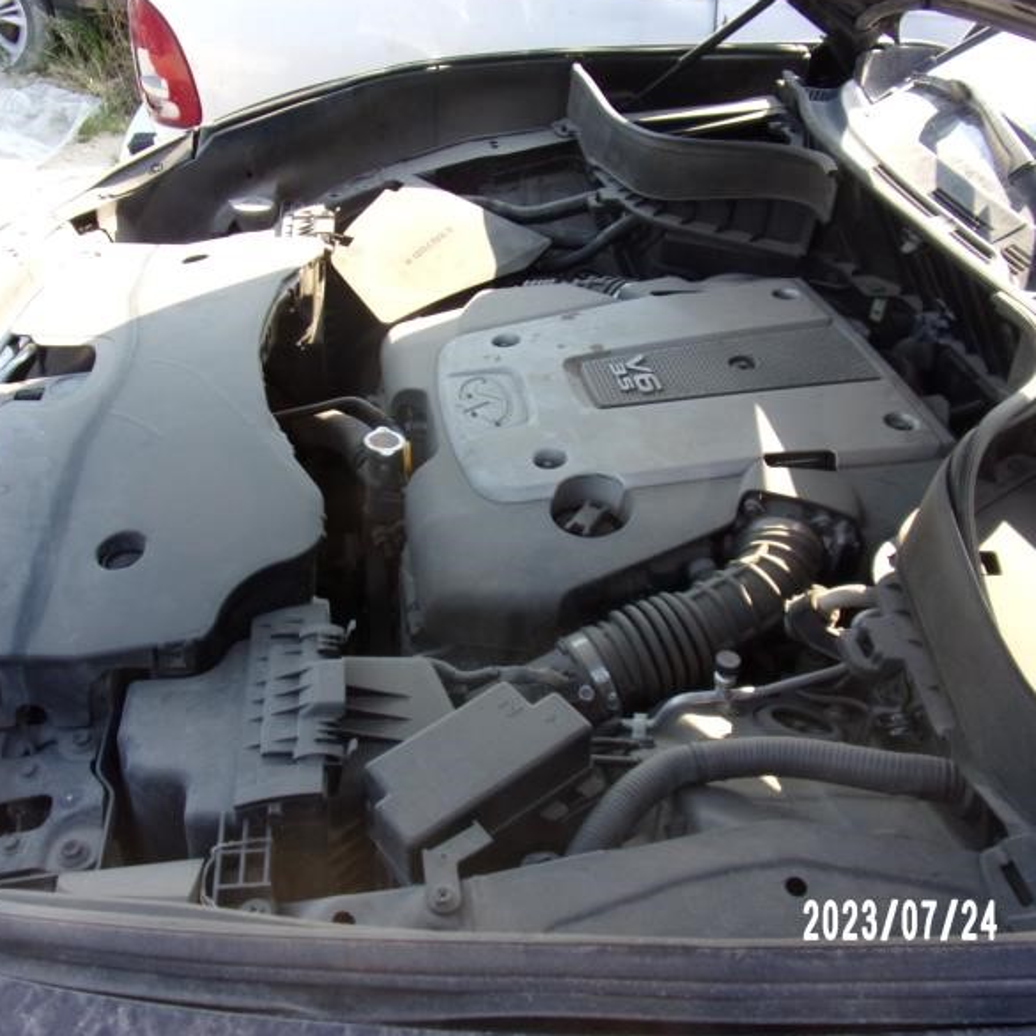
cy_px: 506
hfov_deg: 55.6
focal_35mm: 29
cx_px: 498
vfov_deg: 55.6
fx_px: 982
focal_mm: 4.3
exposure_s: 1/170
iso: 80
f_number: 3.3
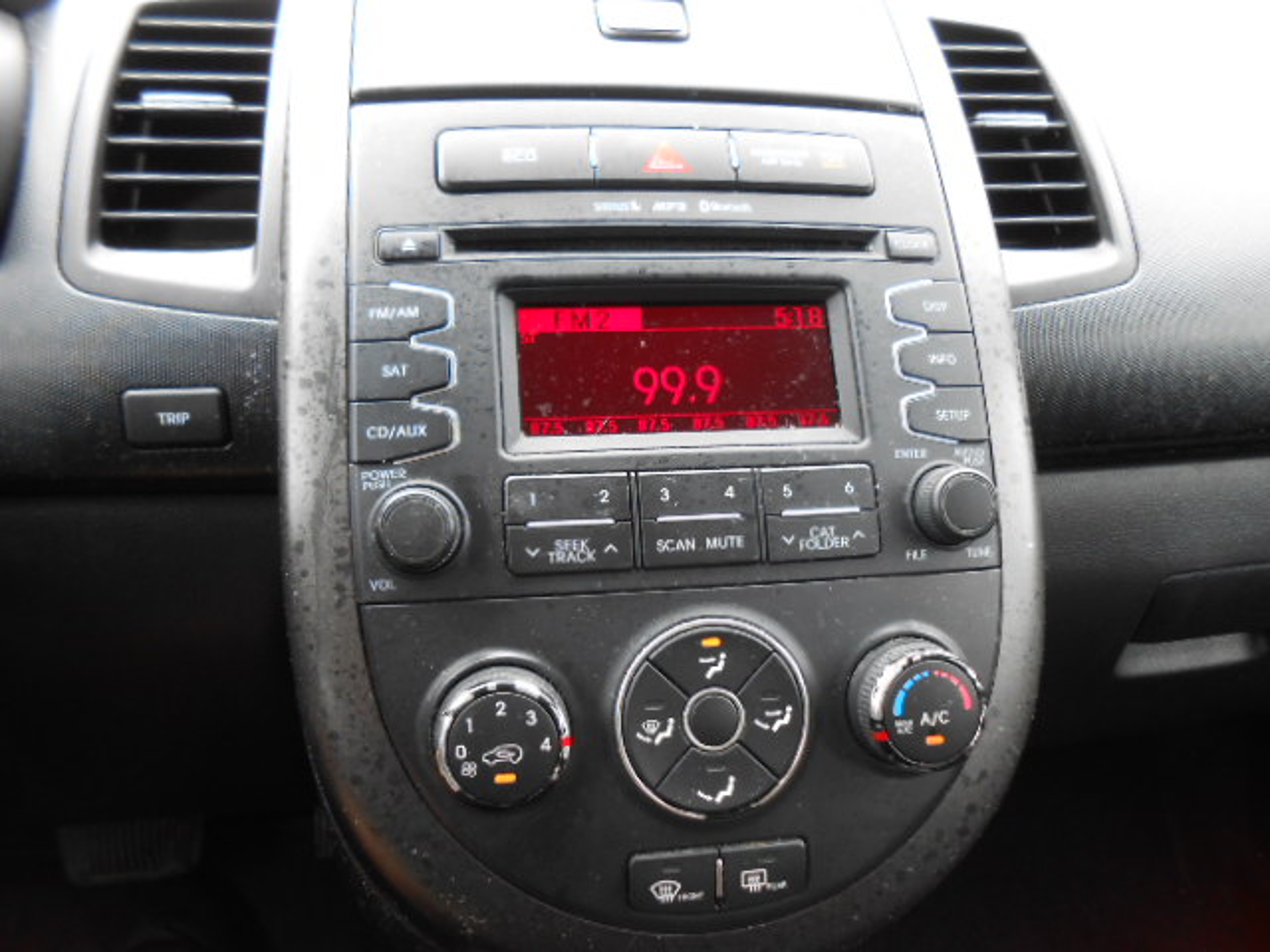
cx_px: 635
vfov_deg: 53.1
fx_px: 954
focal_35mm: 26
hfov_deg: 67.3
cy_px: 476
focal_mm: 4.6
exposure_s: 1/30
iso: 125
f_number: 3.5
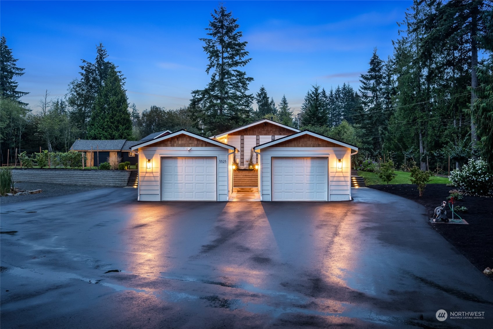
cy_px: 164
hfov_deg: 54.4
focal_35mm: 35
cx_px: 246
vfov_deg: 37.8
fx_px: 479
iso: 400
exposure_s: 1/1.25
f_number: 9
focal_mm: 35
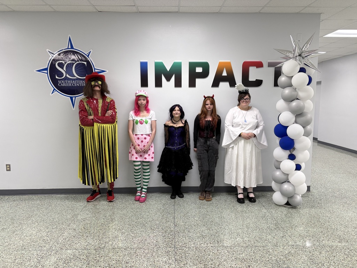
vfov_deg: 53.1
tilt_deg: -6.6
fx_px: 268
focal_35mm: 26
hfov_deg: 67.3
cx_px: 178
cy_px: 134
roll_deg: +0.0
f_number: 1.6
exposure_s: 1/60
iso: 80
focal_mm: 5.96
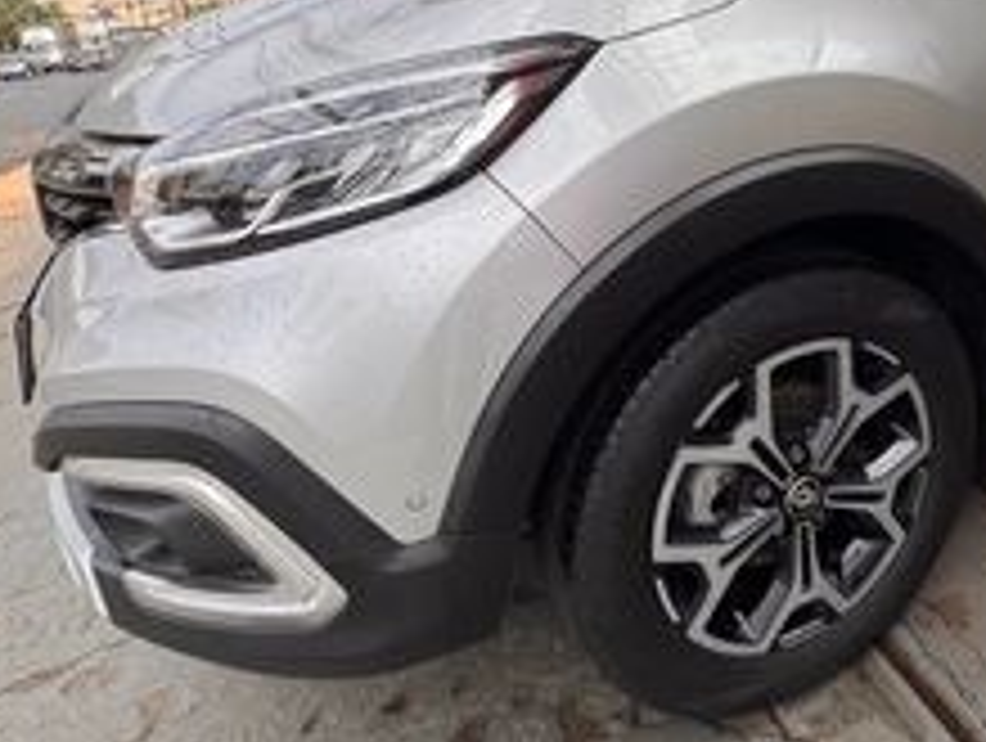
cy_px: 189
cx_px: 743
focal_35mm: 30
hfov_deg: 56.8
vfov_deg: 45.4
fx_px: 856
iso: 50
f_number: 2.2
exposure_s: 1/756
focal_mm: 2.22
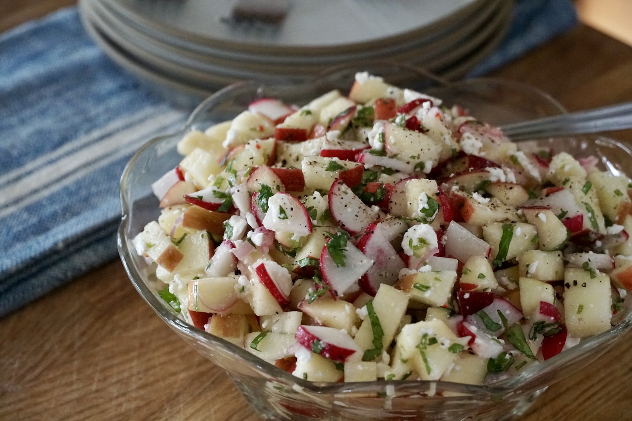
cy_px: 210
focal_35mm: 104
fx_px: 1817
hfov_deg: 19.7
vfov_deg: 13.2
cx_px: 316
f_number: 5.6
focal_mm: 69
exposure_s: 1/80
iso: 6400
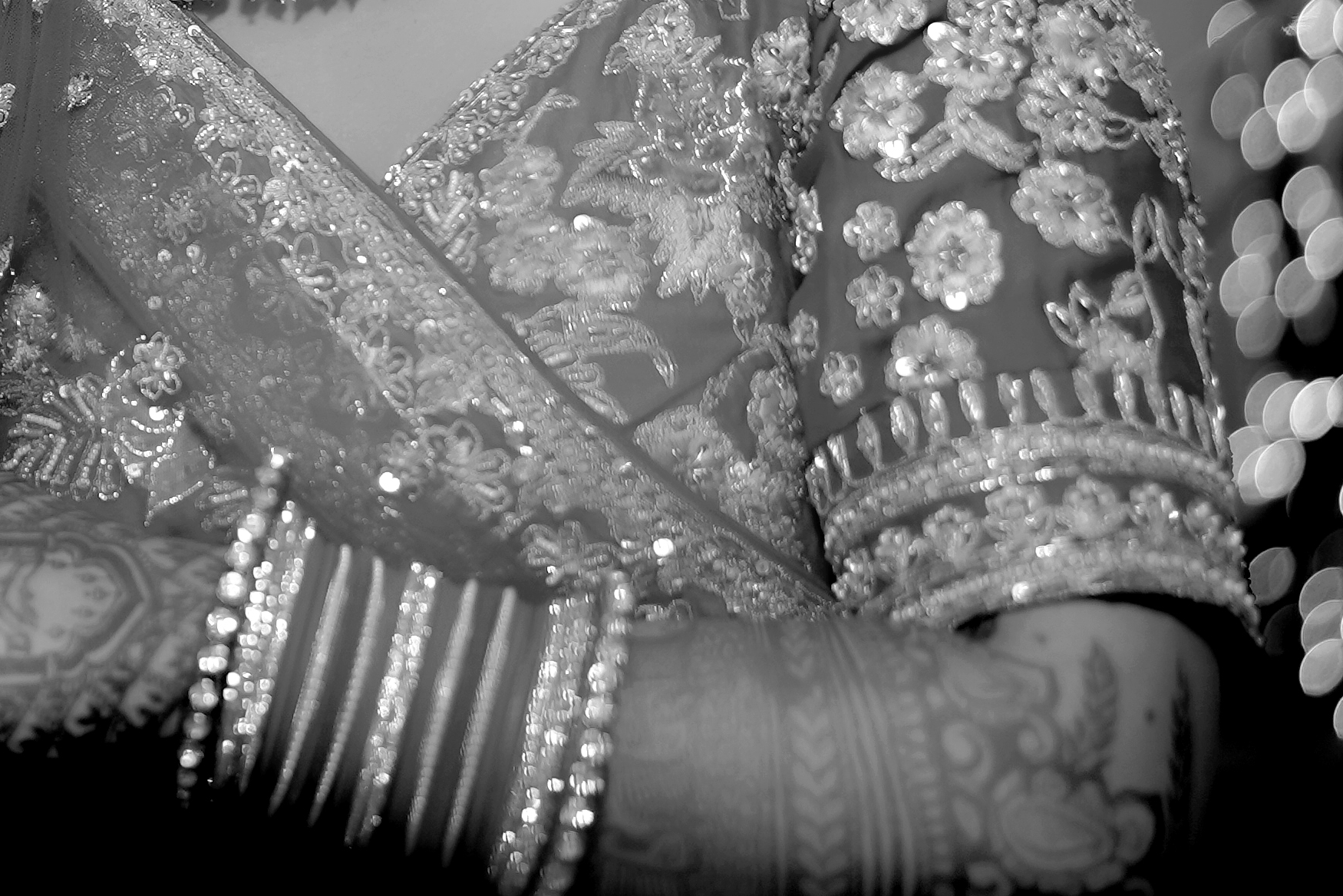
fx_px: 4477
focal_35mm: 120
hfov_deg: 16.5
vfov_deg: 11.1
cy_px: -371
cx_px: -182
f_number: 1.4
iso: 100
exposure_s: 1/320
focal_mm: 35
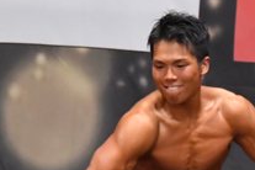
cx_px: 182
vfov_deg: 1.7
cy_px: 264
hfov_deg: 2.5
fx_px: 5758
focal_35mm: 813
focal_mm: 145
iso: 6400
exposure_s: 1/400
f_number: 5.6
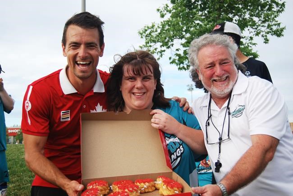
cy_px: 98
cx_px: 146
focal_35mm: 42
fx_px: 342
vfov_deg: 32.0
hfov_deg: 46.4
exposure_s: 1/500
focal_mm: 28
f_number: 4.2
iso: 200
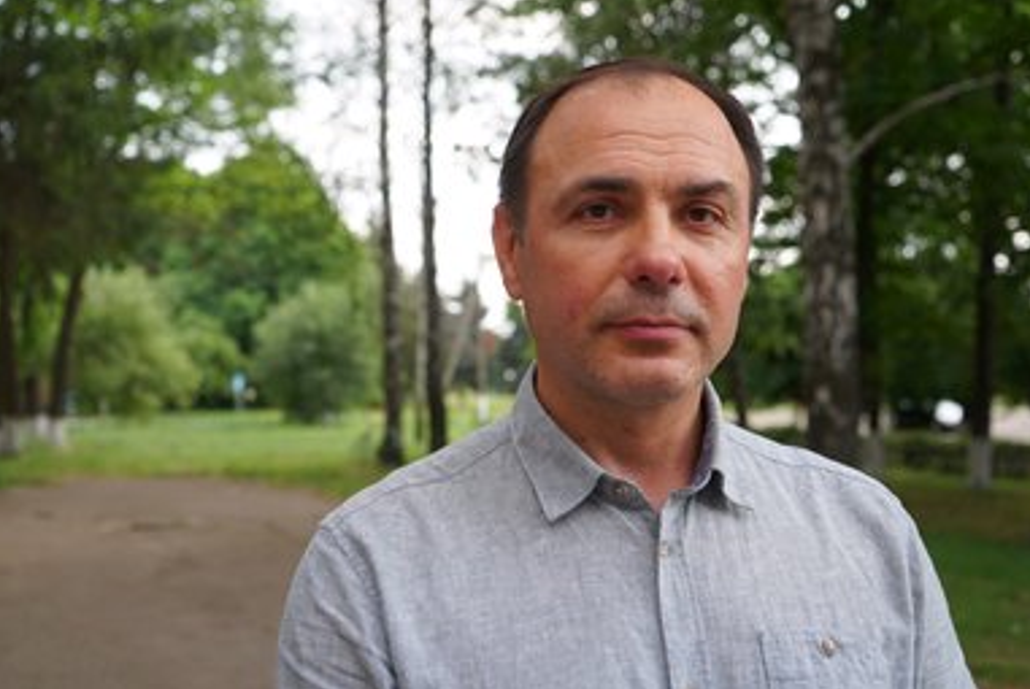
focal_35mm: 43
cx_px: 516
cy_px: 331
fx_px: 1232
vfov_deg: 31.3
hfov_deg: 45.4
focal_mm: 41
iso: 100
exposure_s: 1/160
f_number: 4.5
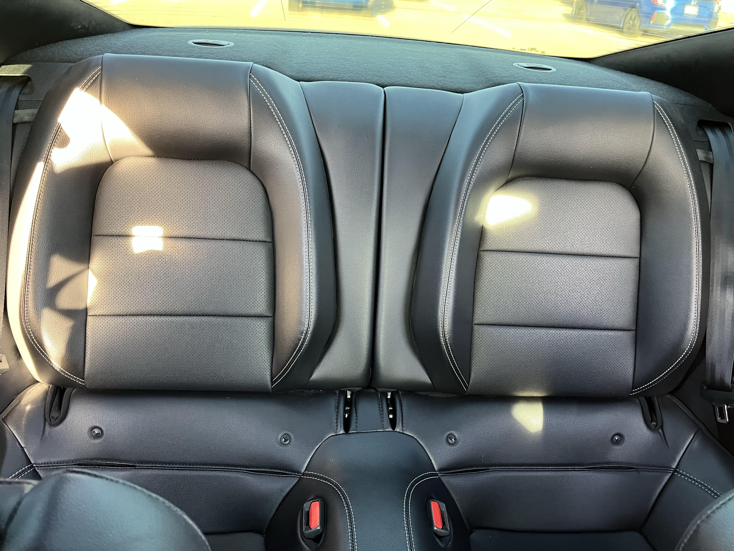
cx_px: 367
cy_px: 276
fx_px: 551
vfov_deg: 53.1
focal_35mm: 26
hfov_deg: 67.3
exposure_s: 1/60
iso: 250
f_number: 1.6
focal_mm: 5.1
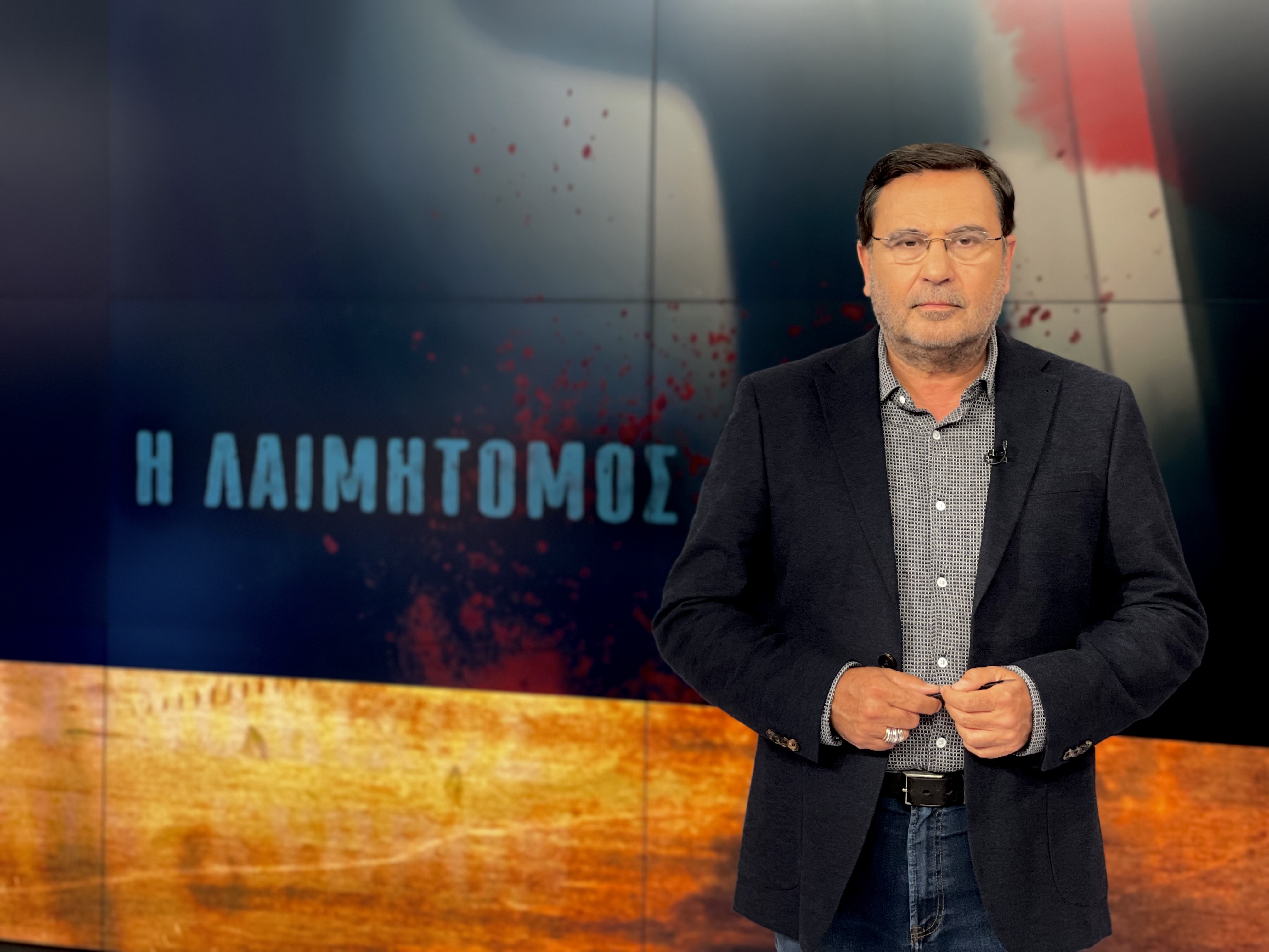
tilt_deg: -3.2
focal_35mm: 64
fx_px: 2346
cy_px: 476
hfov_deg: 30.3
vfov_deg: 22.9
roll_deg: -1.1
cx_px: 634
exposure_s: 1/37
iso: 160
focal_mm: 7.5
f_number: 2.2
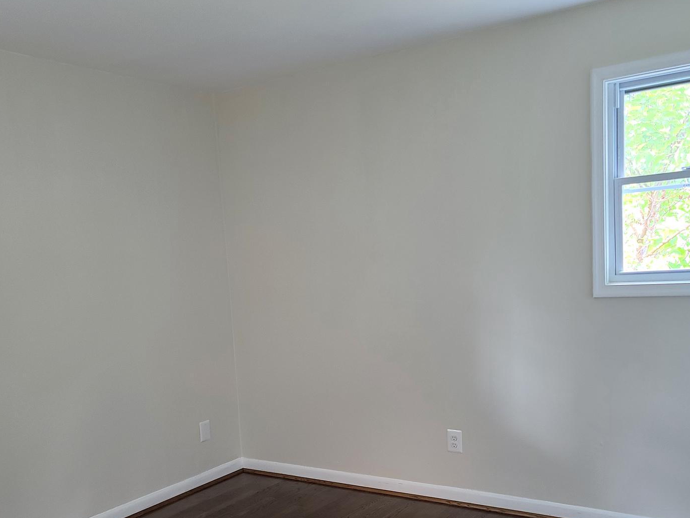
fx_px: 738
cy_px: 353
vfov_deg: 38.2
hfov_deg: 50.1
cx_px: 330
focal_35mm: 37
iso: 250
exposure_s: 1/39
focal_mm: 7
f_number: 1.8
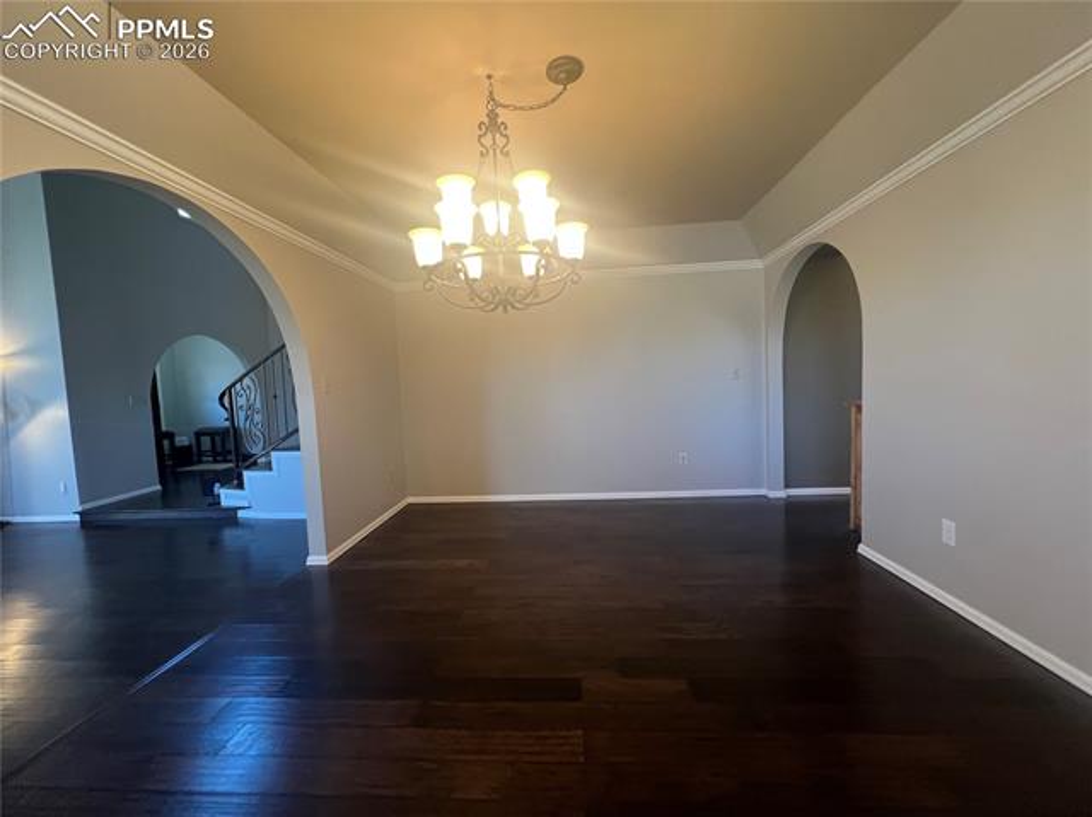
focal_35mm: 13
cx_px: 546
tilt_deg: -4.7
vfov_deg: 89.8
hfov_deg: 106.2
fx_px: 410
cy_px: 408
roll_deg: +4.0
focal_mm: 1.57
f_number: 1.8
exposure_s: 1/60
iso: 160
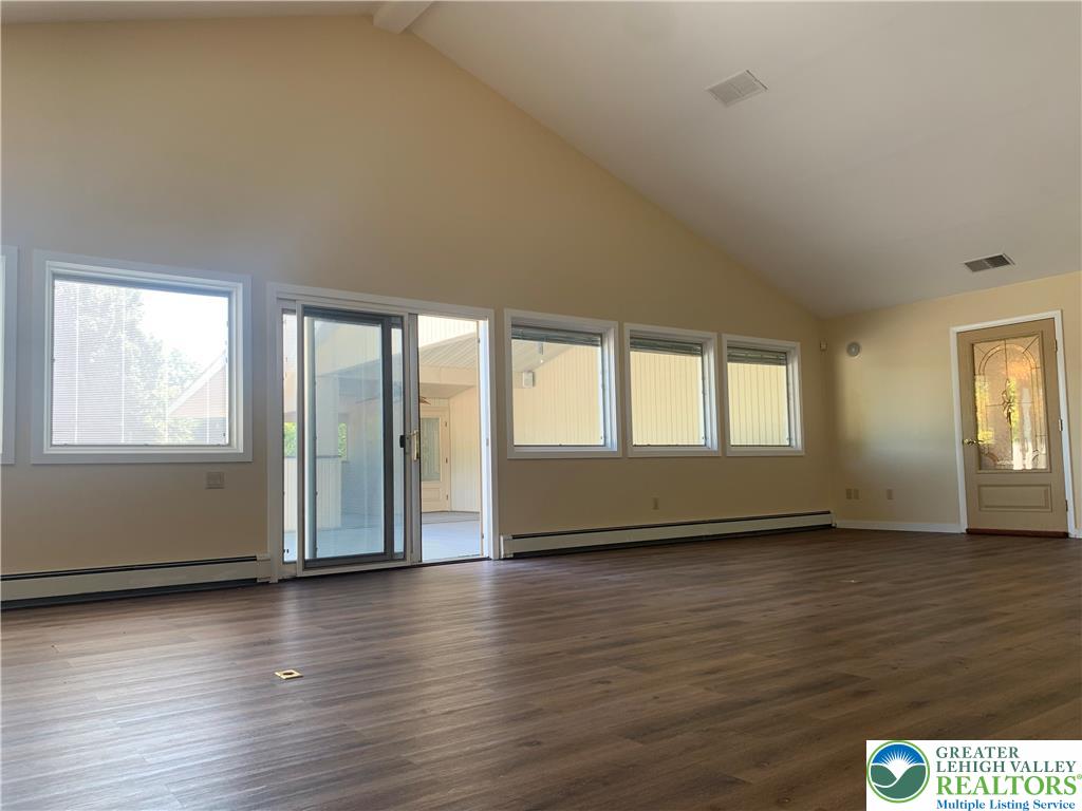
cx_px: 541
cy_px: 406
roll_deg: +1.7
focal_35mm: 26
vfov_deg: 53.1
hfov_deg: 67.3
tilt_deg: +1.2
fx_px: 813
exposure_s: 1/121
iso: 64
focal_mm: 4.25
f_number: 1.8
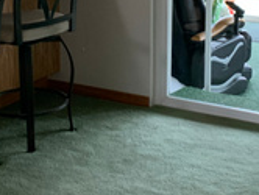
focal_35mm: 100
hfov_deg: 19.6
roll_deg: -0.6
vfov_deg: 14.6
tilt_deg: -9.9
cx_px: 139
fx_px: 749
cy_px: 6
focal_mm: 4.25
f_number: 1.8
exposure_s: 1/60
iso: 160
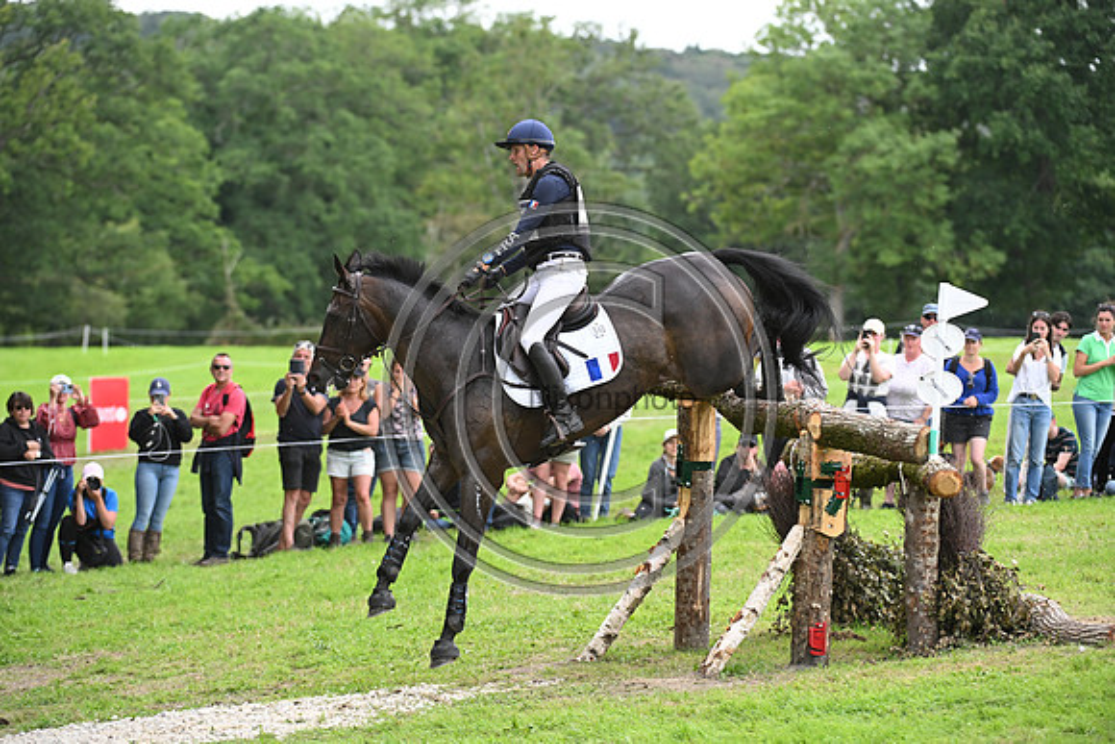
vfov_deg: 6.9
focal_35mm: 200
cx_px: 558
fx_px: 6196
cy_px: 372
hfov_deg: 10.3
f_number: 5
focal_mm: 200
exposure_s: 1/1600
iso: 1800
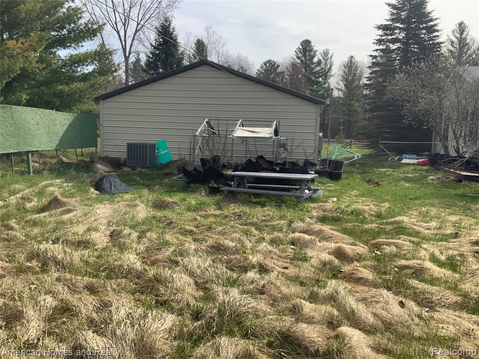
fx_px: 401
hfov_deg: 61.7
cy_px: 180
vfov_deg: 48.2
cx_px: 240
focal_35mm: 29
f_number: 1.8
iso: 16
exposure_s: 1/1534
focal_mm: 3
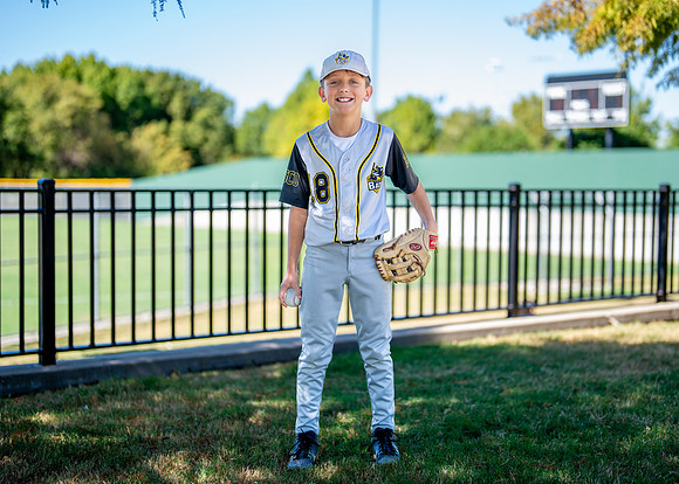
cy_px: 244
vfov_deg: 23.9
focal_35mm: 59
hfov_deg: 33.0
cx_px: 364
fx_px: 1147
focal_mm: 50
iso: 100
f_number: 1.2
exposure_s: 1/1600
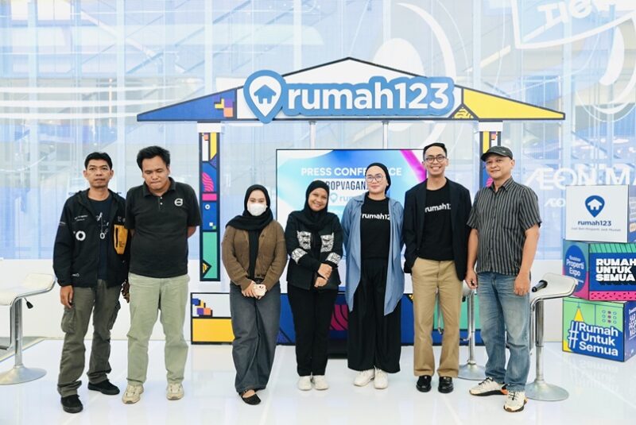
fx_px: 548
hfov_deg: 60.2
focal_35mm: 31
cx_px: 318
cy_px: 212
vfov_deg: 42.4
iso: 1250
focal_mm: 31
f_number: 2.8
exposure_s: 1/200
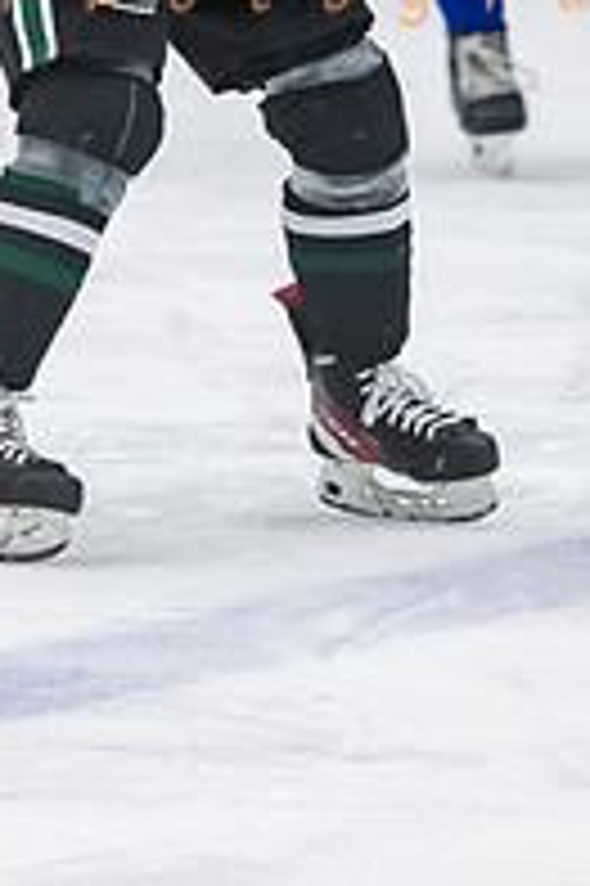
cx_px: 232
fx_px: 15046
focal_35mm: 611
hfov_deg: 2.2
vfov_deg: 3.4
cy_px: 21
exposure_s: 1/640
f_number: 3.2
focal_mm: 135
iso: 2000
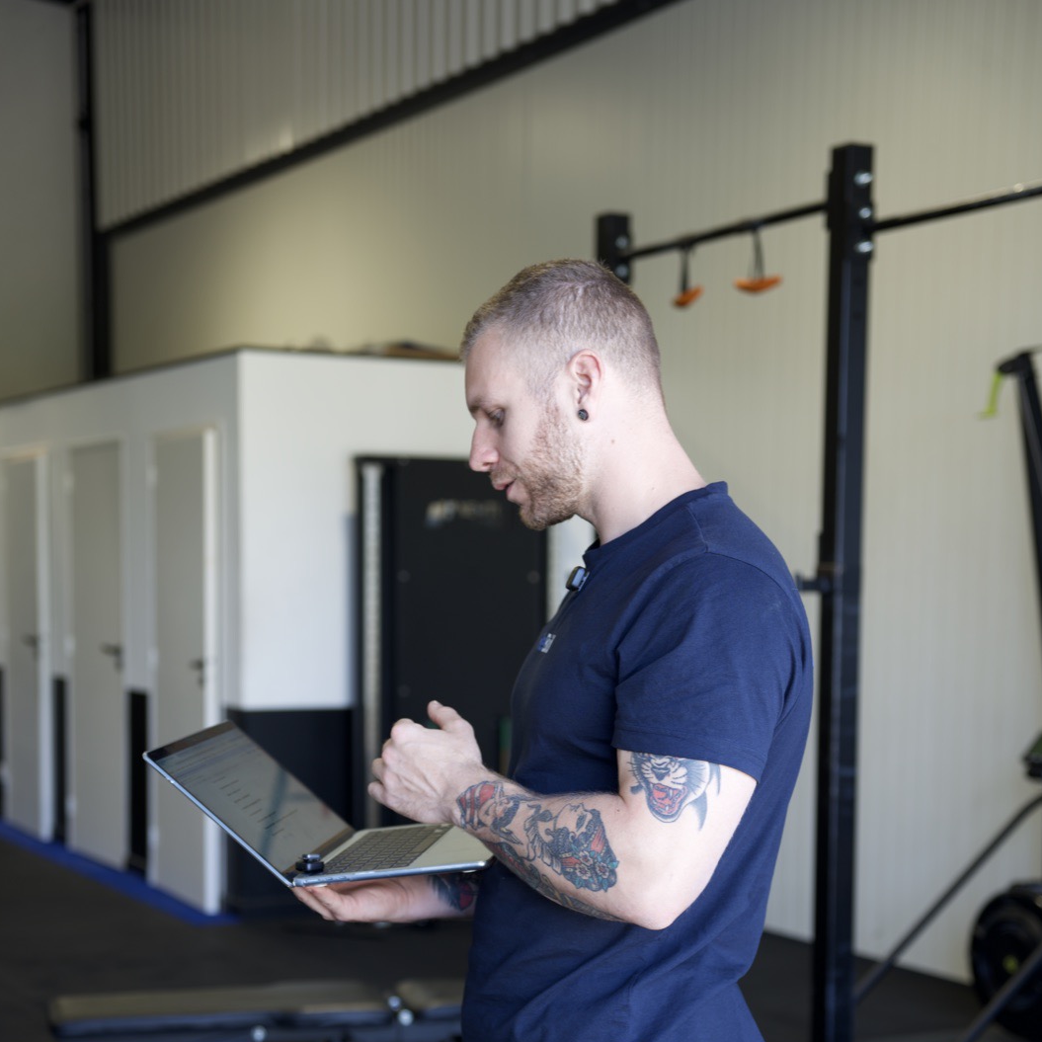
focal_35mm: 59
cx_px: 521
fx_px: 2006
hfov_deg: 29.1
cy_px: 751
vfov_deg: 28.8
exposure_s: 1/50
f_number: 2.8
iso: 125
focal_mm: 45.7
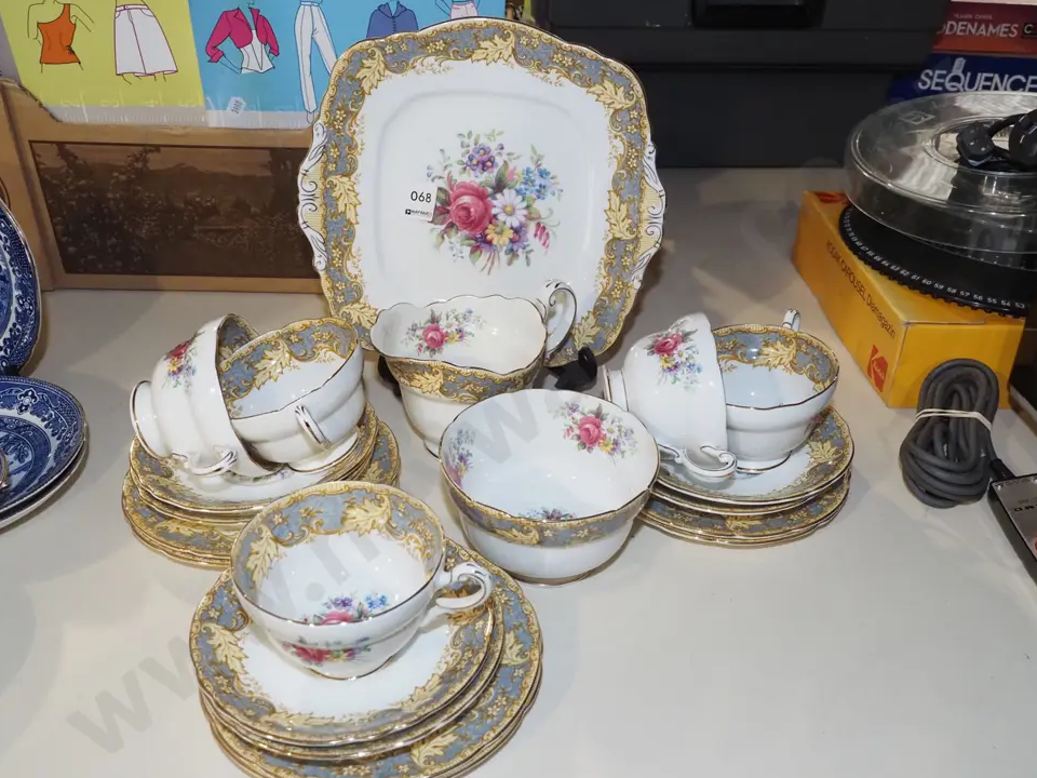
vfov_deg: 44.1
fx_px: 959
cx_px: 522
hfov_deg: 56.8
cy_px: 411
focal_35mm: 32
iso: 2500
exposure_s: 1/125
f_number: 5.6
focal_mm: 15
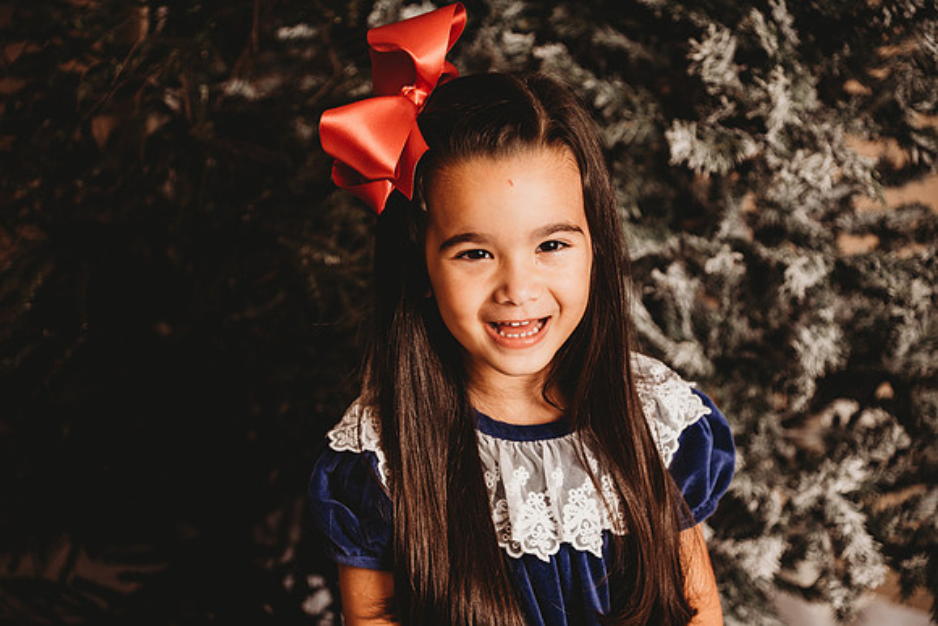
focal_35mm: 70
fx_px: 1824
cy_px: 313
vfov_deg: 19.5
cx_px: 469
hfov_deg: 28.8
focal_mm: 70
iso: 100
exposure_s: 1/160
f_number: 4
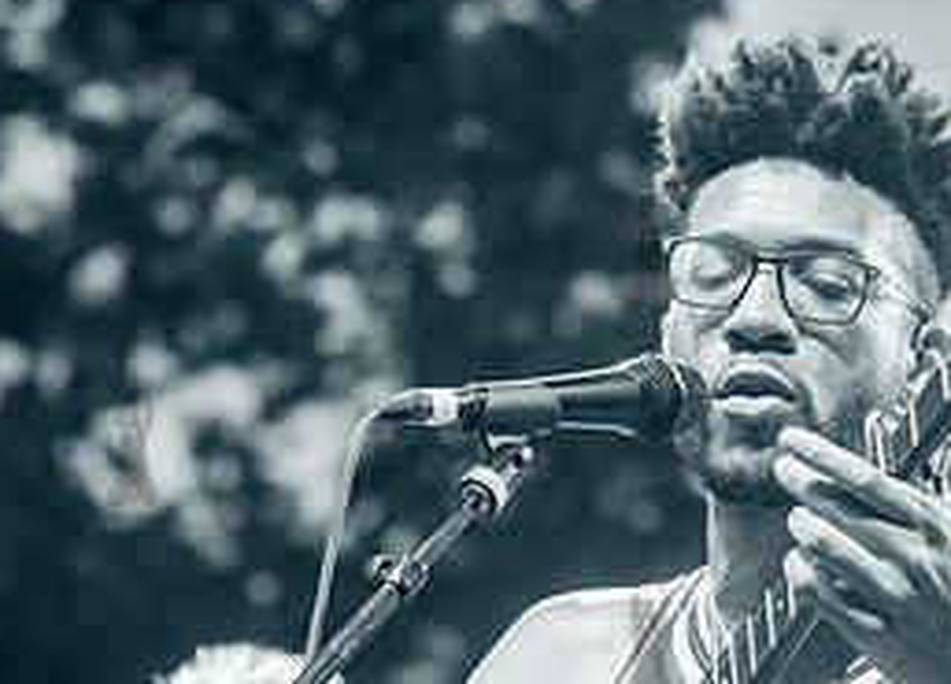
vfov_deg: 5.9
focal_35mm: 245
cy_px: 481
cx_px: 953
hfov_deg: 8.2
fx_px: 6635
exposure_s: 1/500
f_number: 4
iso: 4000
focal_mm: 86
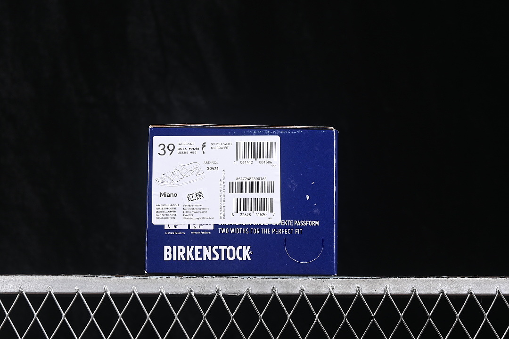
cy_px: 170
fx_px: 1060
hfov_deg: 27.0
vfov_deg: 18.2
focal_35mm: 75
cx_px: 254
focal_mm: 50
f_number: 6.3
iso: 160
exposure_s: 1/60
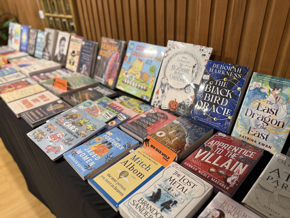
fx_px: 201
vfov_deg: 56.8
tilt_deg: -29.6
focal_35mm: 24
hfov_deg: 71.6
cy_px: 109
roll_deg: +2.5
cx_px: 145
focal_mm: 6.76
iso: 400
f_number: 1.78
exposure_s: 1/50
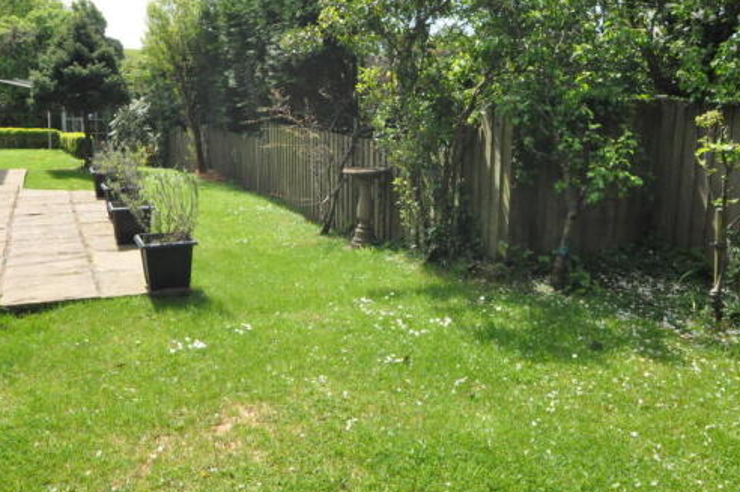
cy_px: 203
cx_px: 293
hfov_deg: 58.3
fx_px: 657
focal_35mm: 32
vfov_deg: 40.9
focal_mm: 16
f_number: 14
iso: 3200
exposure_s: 1/800
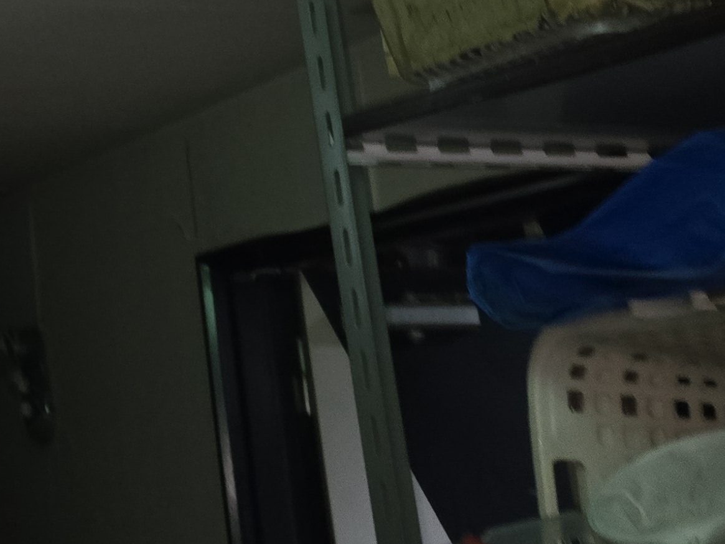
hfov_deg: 20.8
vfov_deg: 17.6
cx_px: -378
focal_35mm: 79
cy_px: -138
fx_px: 1654
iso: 250
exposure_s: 1/15
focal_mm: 5.4
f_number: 1.8
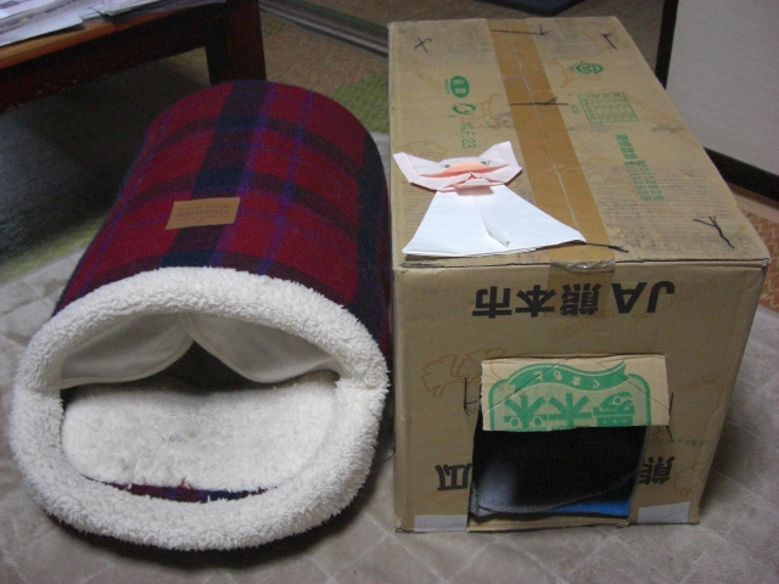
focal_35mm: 38
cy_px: 292
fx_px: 855
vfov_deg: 37.7
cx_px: 390
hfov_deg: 49.0
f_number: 2.8
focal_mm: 7.9
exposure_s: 1/50
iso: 800
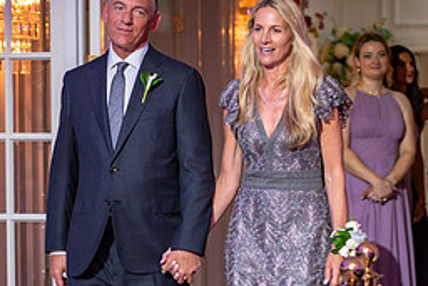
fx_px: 2391
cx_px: 193
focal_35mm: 201
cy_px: 277
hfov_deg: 10.2
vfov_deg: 6.8
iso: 160
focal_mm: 85
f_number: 4.5
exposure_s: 1/60
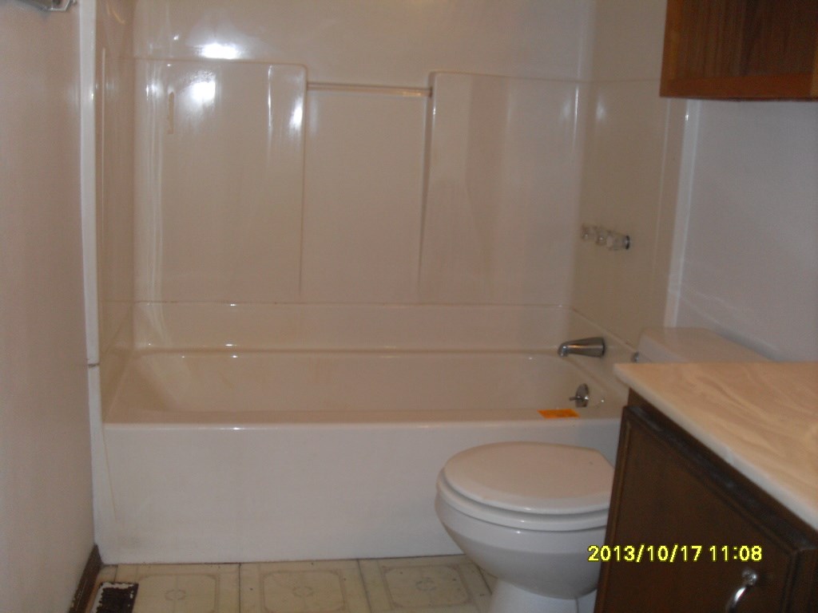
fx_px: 874
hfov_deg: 50.1
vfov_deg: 38.7
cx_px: 409
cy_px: 306
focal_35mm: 37
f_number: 2.8
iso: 100
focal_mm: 6.3
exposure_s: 1/45
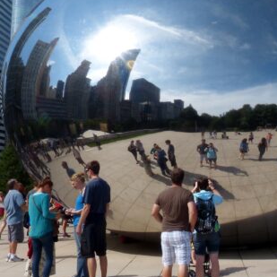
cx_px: 229
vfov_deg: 30.8
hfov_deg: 30.2
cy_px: 89
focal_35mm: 55
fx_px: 498
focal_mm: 4.5
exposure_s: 1/80
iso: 100
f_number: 8
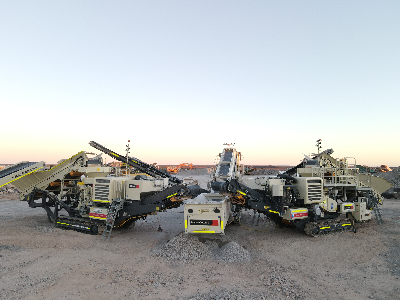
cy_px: 150
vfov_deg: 56.8
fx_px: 277
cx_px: 200
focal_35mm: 24
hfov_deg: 71.6
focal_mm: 4.5
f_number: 2.8
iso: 100
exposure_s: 1/40
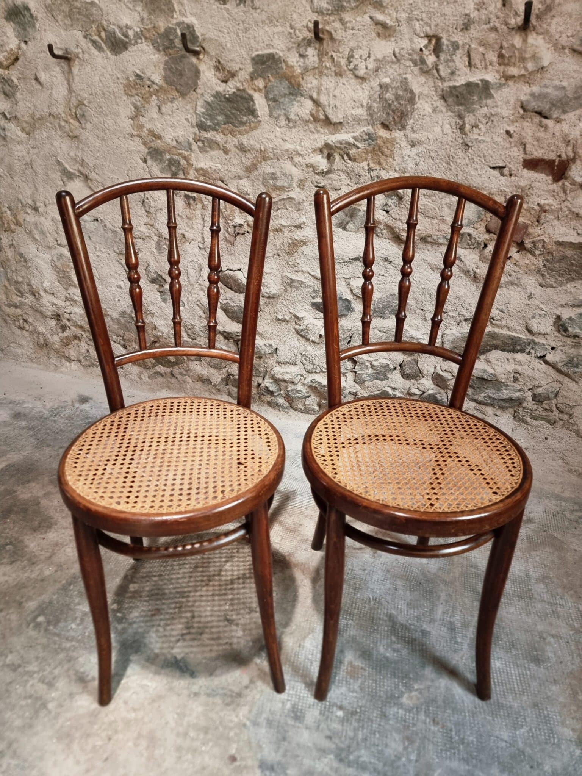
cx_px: 291
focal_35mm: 24
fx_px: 538
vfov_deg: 71.6
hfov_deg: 56.8
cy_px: 388
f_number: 1.8
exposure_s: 1/33
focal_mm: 6.7
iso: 640
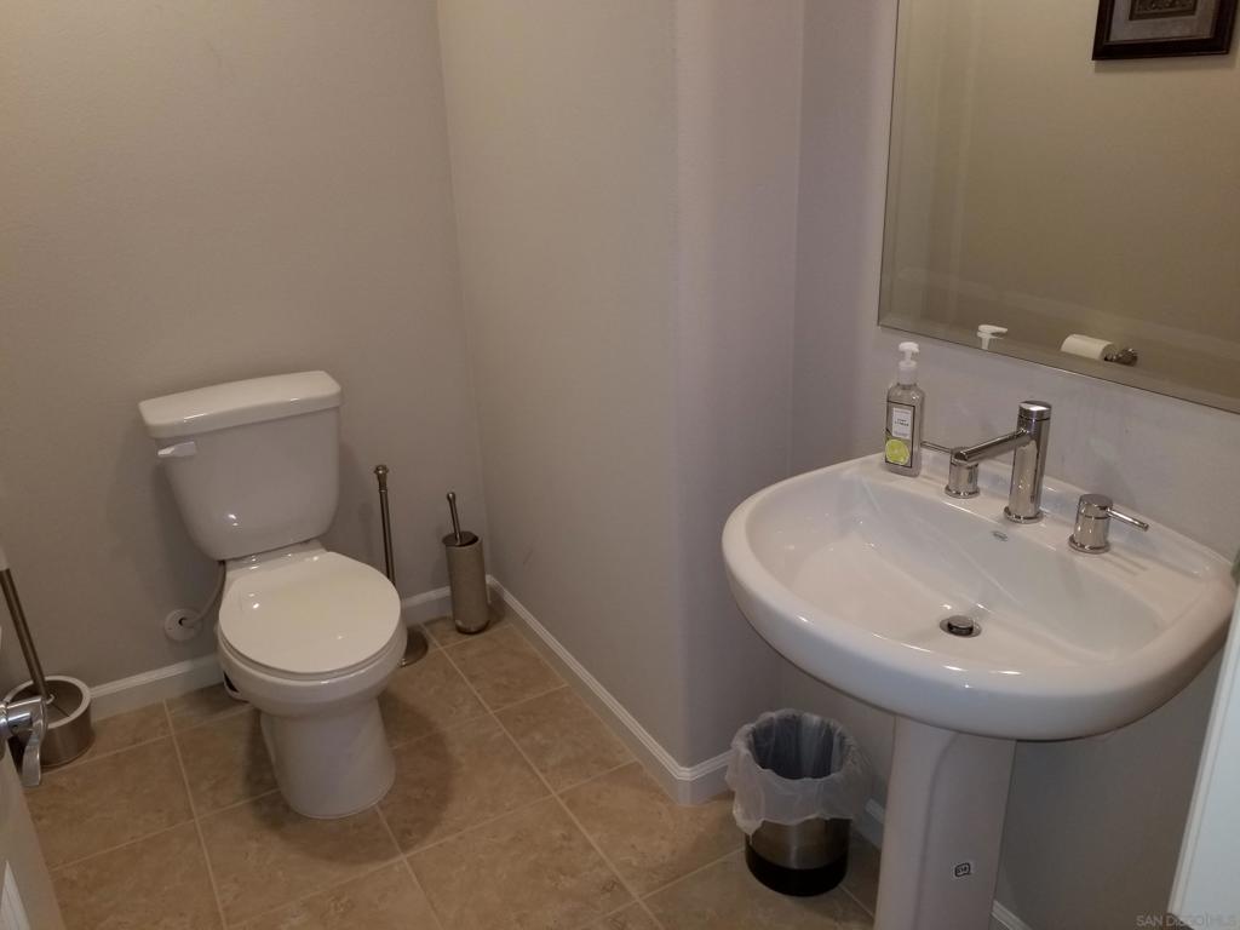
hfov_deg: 67.3
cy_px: 465
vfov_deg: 53.1
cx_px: 620
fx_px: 931
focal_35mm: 26
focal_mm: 4.25
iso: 100
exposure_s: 1/60
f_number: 1.7
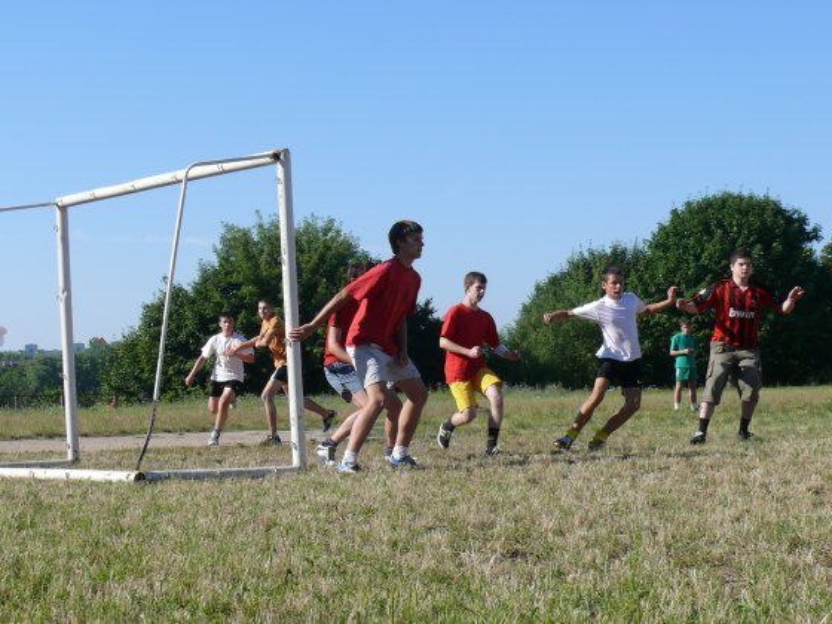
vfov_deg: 21.3
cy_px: 312
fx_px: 1658
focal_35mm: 69
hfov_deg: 28.2
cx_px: 416
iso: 100
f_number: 4.5
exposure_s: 1/800
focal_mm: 11
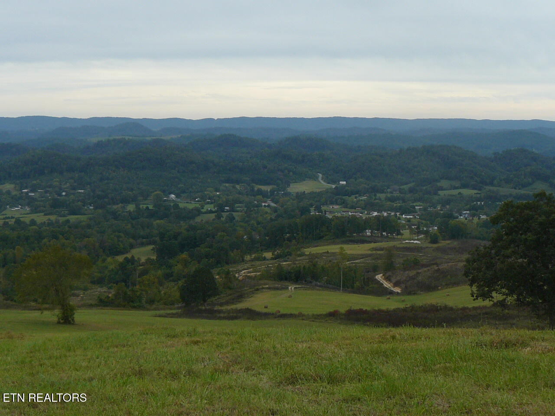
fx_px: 914
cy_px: 208
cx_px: 278
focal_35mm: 57
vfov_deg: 25.7
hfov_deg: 33.8
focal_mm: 6.3
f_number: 3.2
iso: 100
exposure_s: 1/500
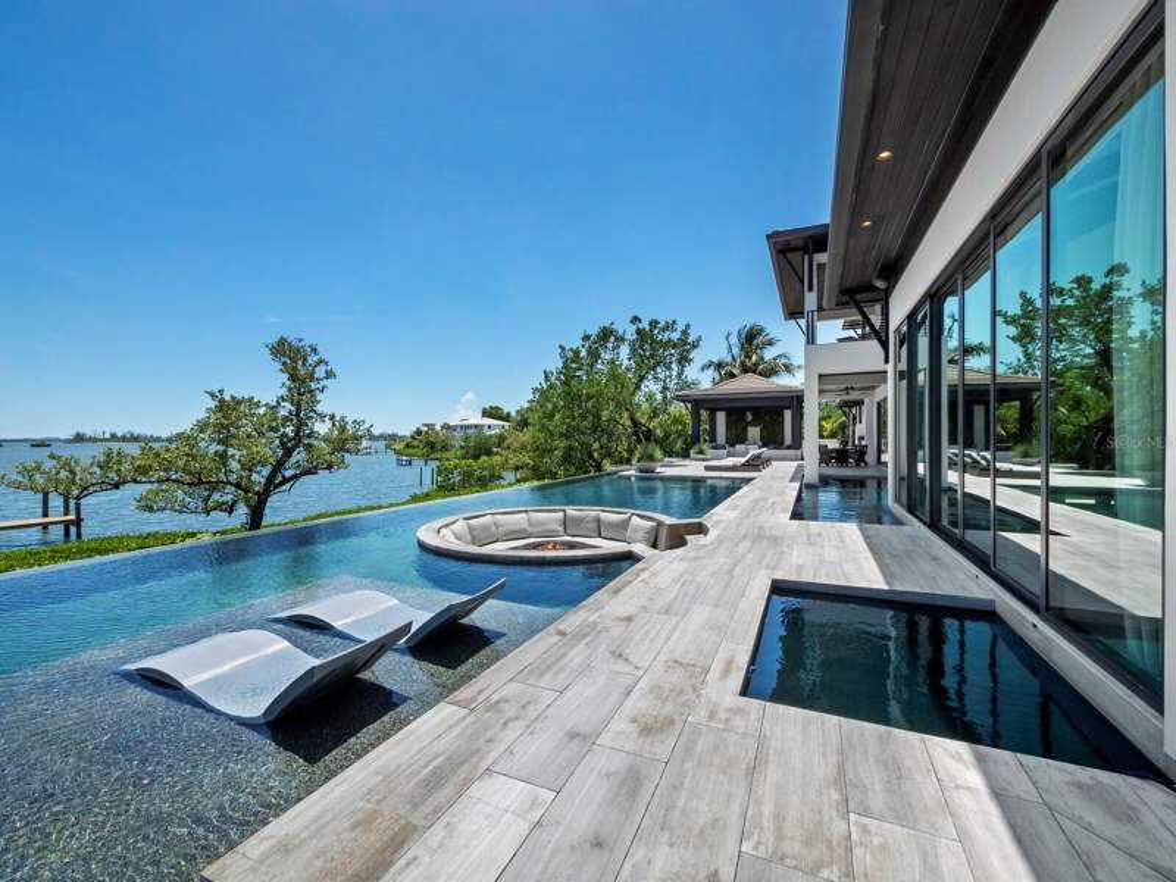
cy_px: 441
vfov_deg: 85.7
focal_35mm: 14
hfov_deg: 102.1
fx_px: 476
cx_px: 588
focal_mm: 7
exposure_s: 1/640
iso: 320
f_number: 11
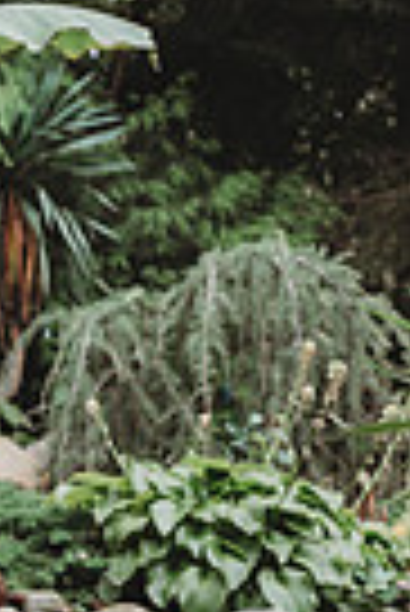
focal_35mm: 231
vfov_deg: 8.9
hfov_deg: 5.9
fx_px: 3936
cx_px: -261
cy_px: 252
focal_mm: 70
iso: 500
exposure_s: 1/320
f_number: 4.5
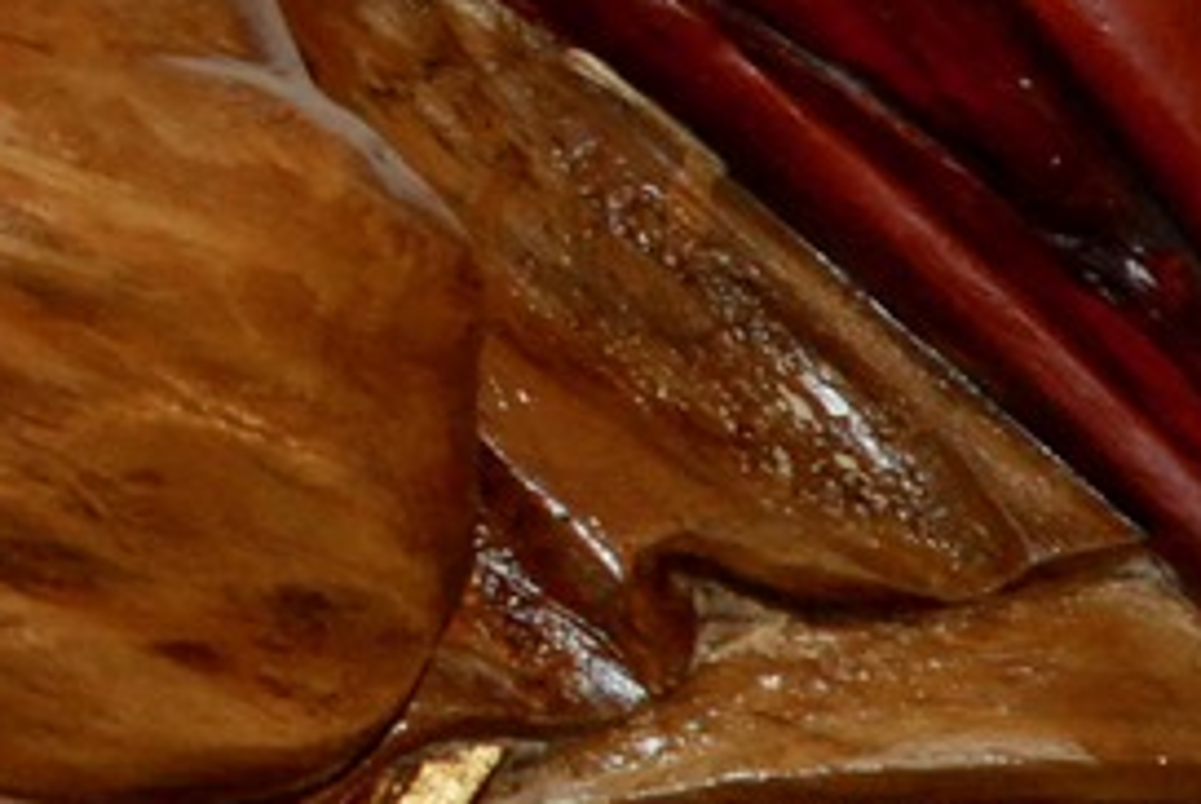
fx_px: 13225
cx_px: -905
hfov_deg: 5.1
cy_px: -477
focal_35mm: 396
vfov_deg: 3.5
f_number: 5
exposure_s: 1/60
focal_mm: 70
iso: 1000
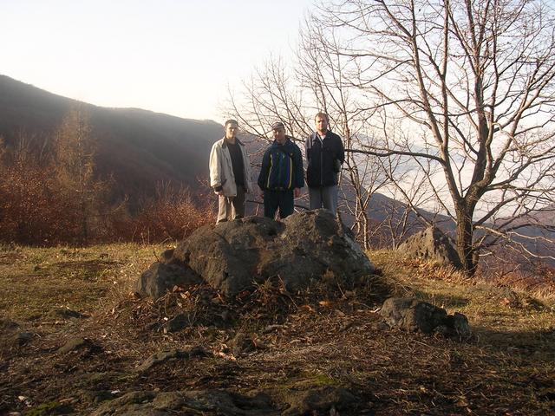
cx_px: 278
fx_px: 609
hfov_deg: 49.0
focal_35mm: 38
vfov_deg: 37.7
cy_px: 208
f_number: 2.8
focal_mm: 5.8
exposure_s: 1/477
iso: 100
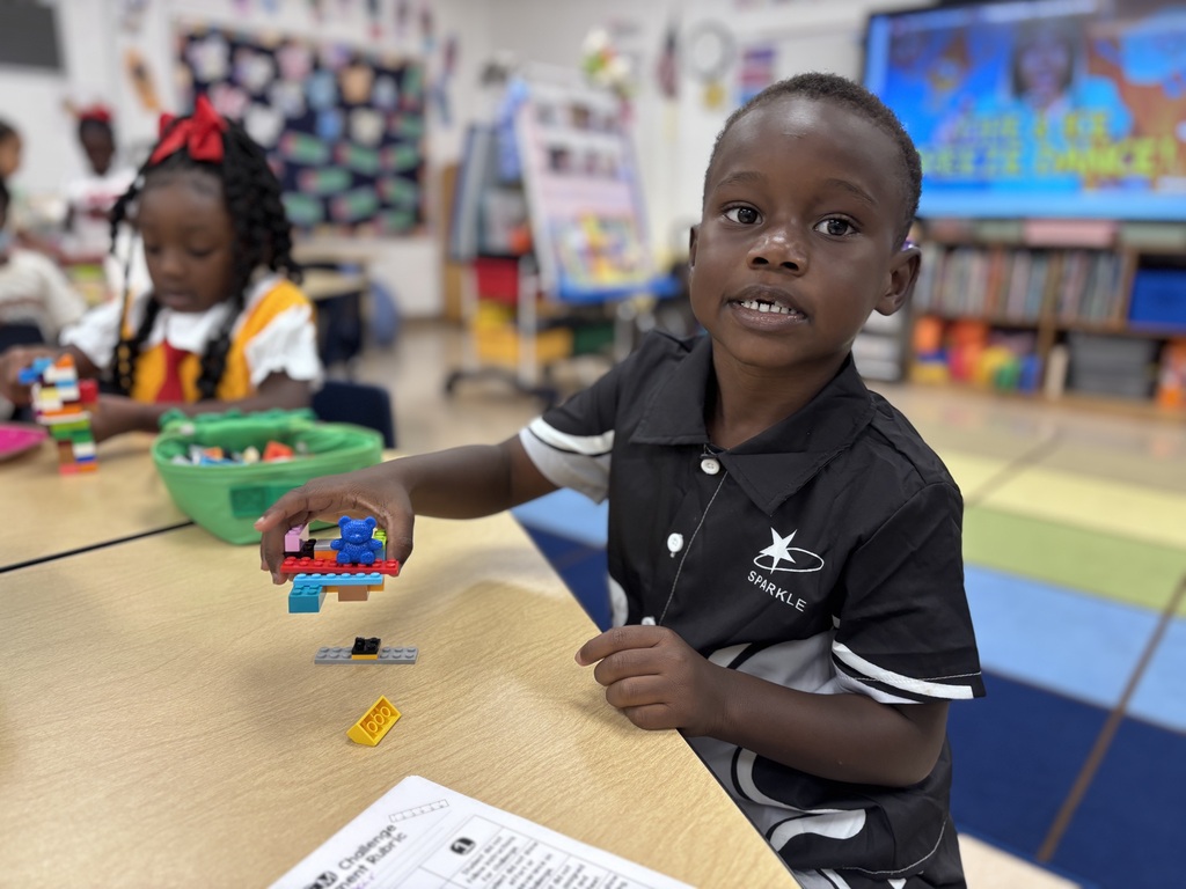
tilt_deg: -15.1
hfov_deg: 67.3
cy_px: 444
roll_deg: -1.5
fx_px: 891
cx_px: 593
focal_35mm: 26
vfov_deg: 53.1
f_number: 1.6
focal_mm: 5.96
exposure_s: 1/60
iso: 100
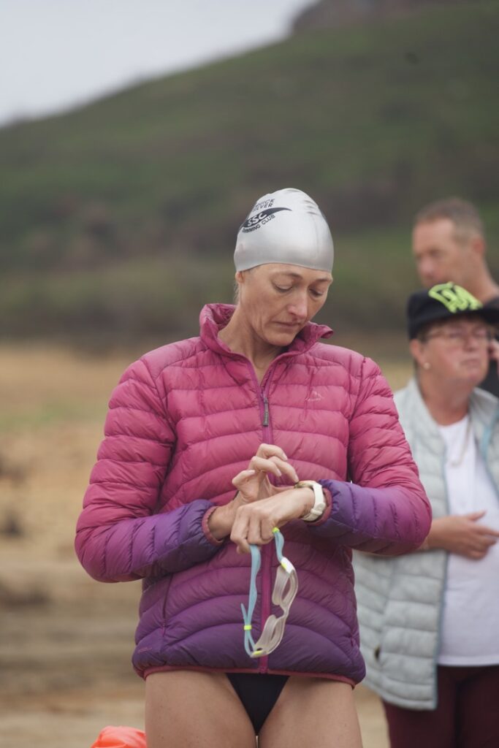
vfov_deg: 11.2
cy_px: 374
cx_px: 250
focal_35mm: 183
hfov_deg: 7.5
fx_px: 3803
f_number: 4
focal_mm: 183
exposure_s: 1/200
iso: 320
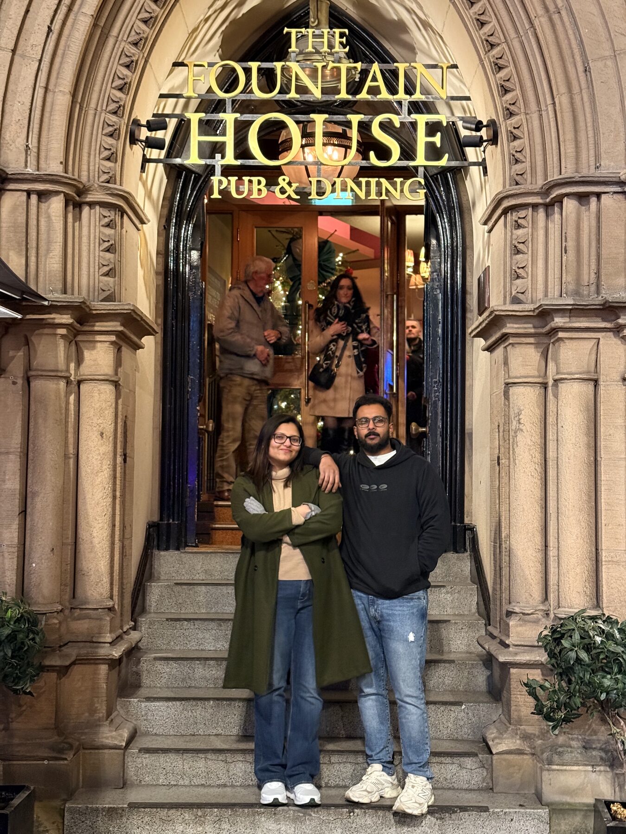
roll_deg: -0.3
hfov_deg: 30.3
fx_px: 1157
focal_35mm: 48
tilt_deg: +4.2
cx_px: 313
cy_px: 417
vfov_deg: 39.7
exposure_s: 1/25
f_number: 1.78
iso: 640
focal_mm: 6.76
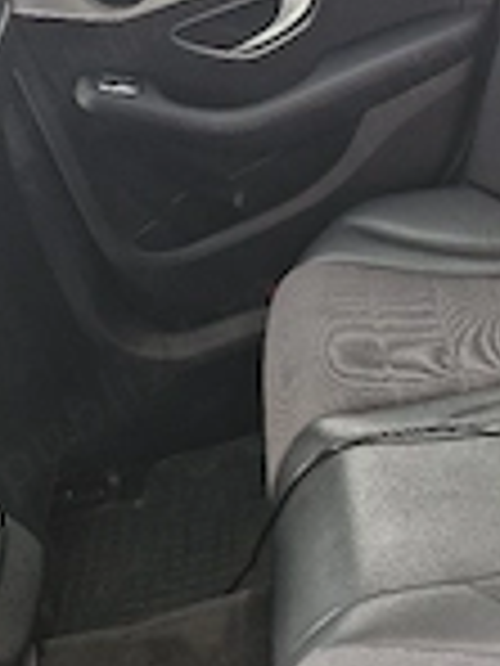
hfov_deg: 22.1
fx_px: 1194
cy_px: 436
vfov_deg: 31.0
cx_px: 577
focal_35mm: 62
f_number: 1.8
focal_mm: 5.54
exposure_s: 1/100
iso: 250
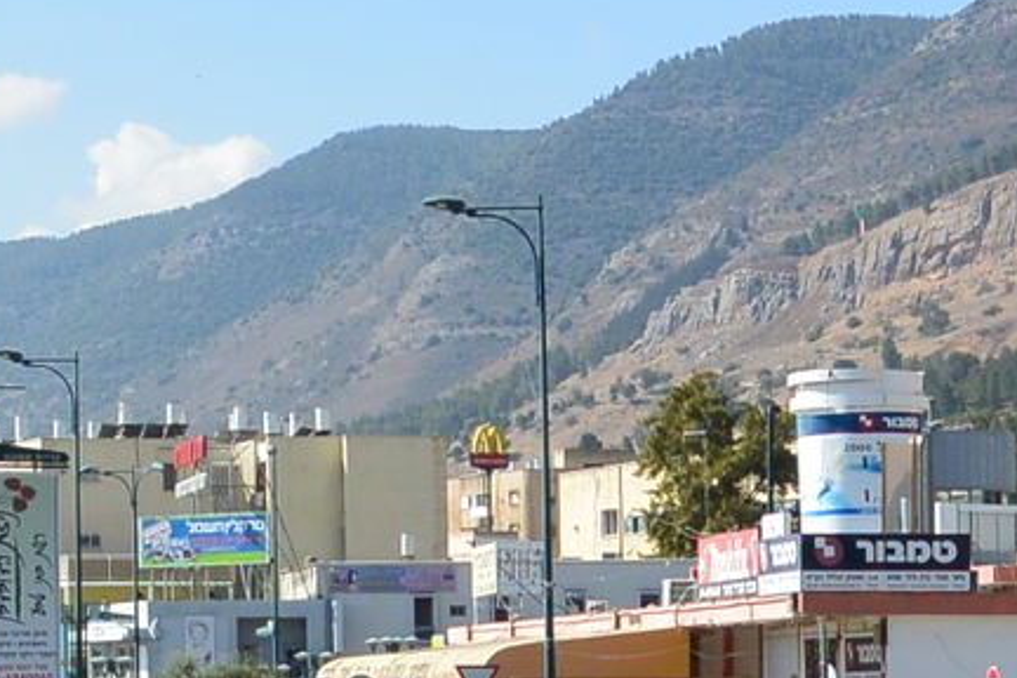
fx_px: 4265
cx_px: 158
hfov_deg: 13.5
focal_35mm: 151
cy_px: 662
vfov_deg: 9.0
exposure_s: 1/1000
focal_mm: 12.7
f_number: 5
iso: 160
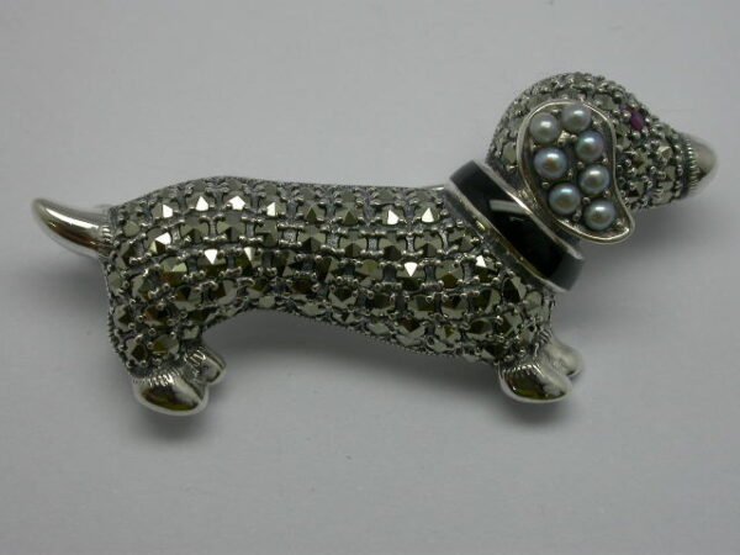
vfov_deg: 17.4
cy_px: 278
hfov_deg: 23.0
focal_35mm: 85
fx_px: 1817
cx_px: 370
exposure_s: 1/28.2
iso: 100
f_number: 8.3
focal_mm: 17.7
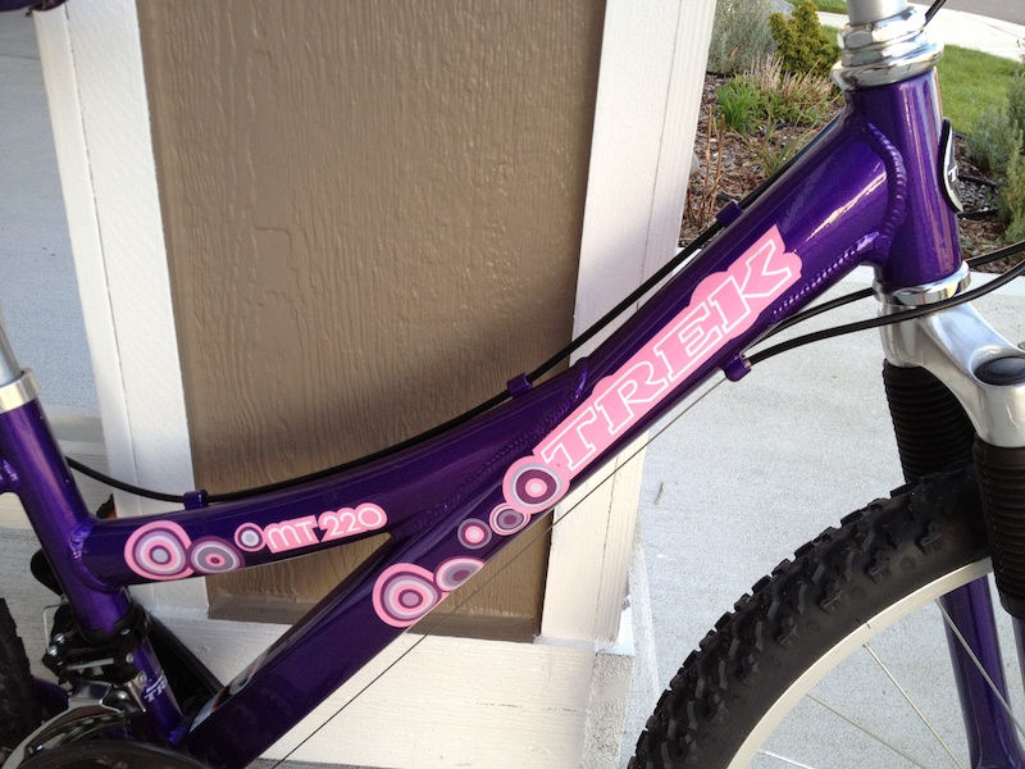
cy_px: 384
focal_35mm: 35
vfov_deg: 40.7
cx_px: 512
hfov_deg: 52.6
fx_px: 1036
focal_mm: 4.28
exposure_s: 1/120
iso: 100
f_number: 2.4
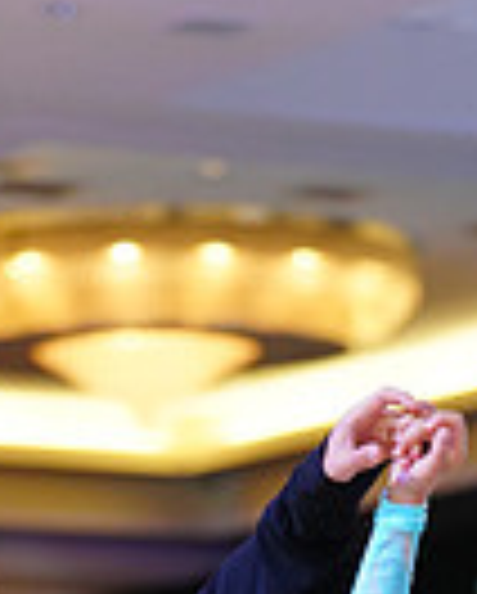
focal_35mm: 326
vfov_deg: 5.8
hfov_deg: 4.8
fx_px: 5740
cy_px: 1264
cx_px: 227
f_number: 2.8
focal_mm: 79
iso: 1600
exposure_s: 1/250
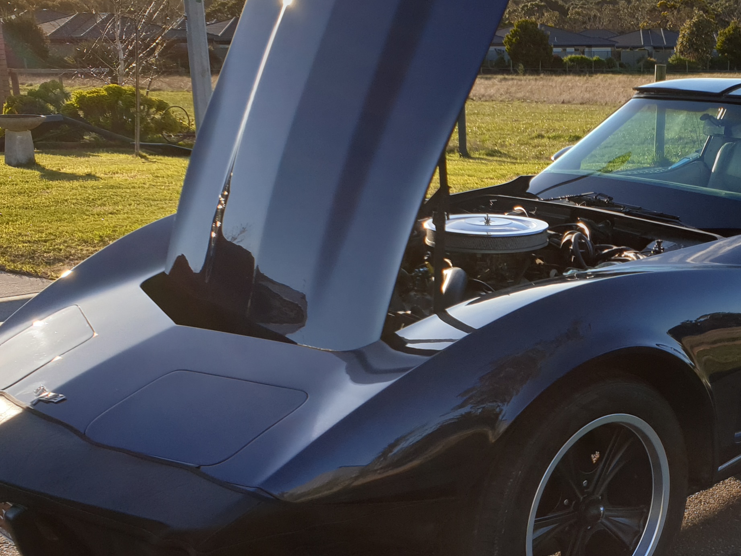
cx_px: 664
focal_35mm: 57
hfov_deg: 32.2
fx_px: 1220
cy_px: 354
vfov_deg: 25.6
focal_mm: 4.3
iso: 50
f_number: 2.4
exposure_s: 1/981
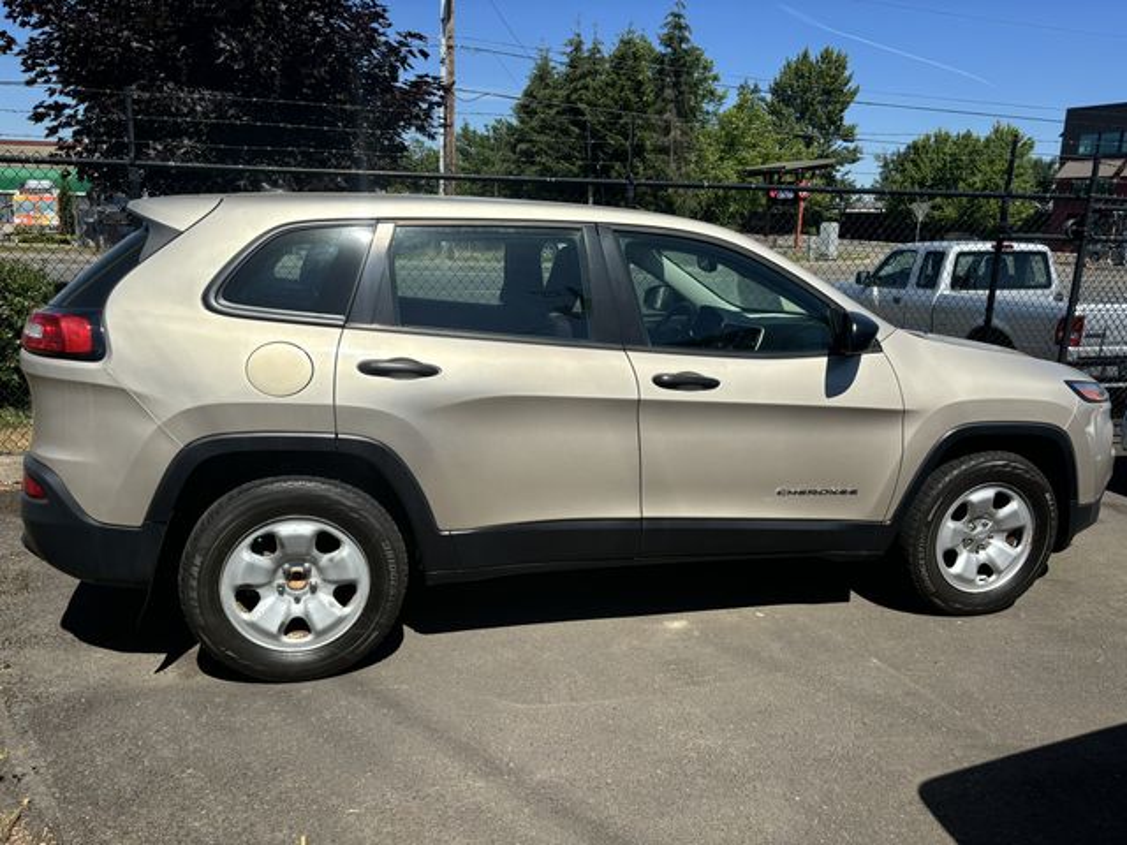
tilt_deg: -13.8
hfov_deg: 67.3
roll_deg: -1.4
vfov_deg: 53.1
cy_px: 422
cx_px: 564
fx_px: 846
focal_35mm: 26
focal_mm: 5.96
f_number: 1.6
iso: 50
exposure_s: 1/4082
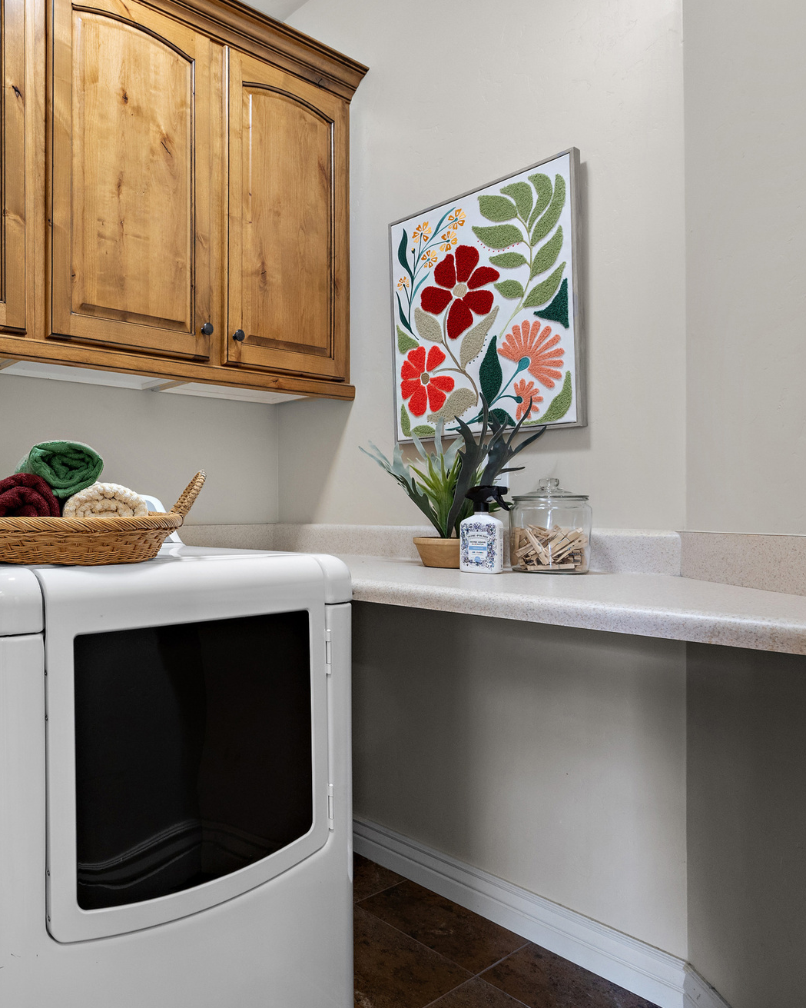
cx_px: 108
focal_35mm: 22
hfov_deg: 56.1
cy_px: 523
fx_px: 656
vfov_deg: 75.0
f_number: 8
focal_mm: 15
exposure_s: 1/2
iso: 500
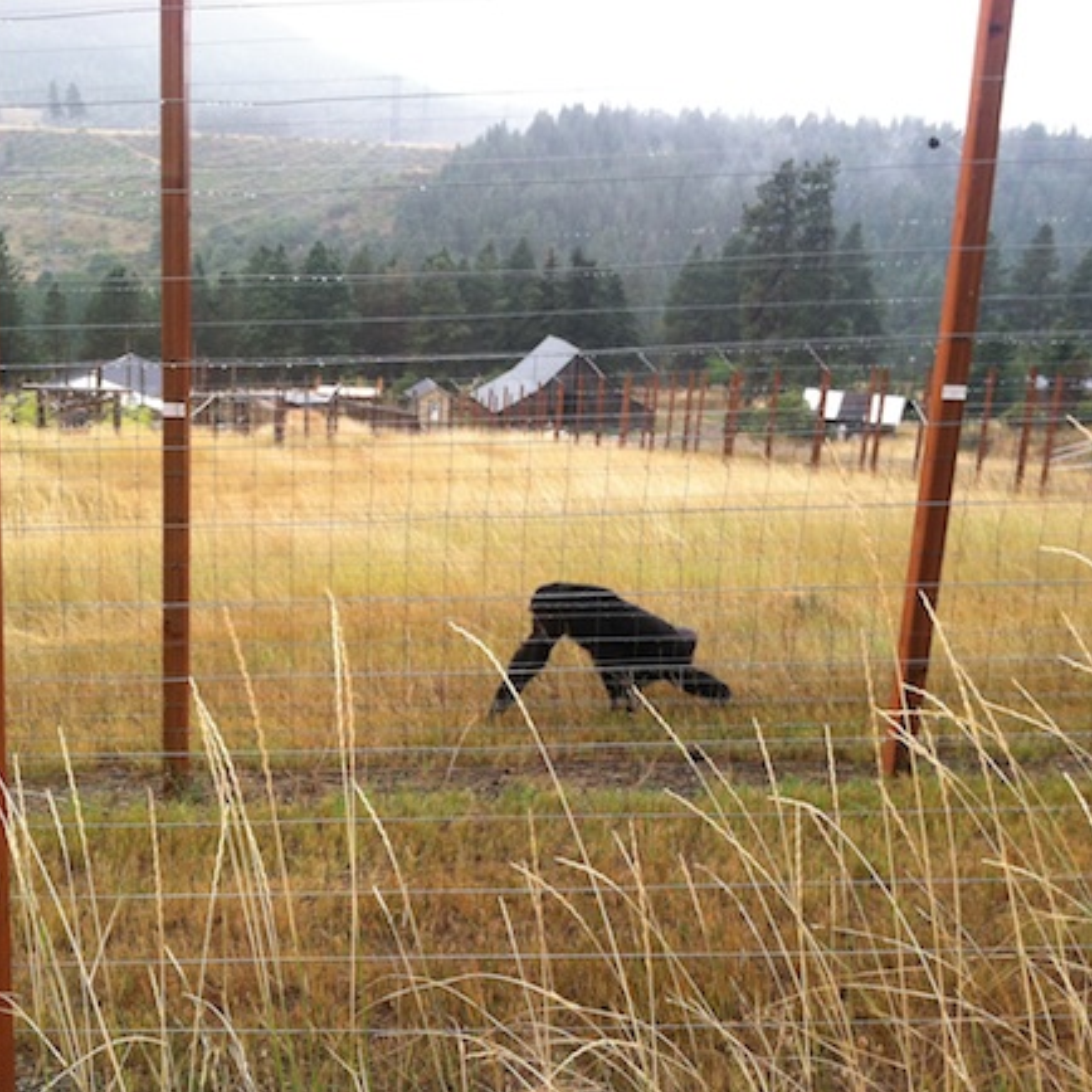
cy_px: 552
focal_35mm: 42
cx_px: 400
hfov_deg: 39.7
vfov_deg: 40.0
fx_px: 1499
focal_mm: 3.85
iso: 80
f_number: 2.8
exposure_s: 1/149
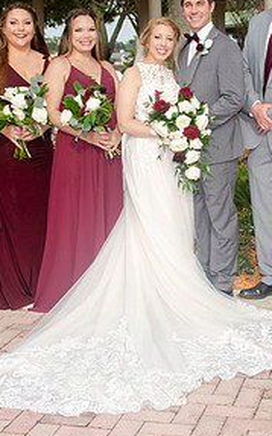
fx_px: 879
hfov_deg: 17.5
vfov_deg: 27.8
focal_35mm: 74
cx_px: 193
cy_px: 164
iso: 100
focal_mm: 24
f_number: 7.1
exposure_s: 1/250
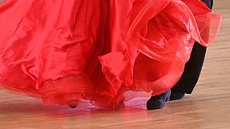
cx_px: 123
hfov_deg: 5.8
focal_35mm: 371
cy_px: -58
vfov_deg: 3.3
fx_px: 2261
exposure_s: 1/400
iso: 3200
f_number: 5
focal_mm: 175
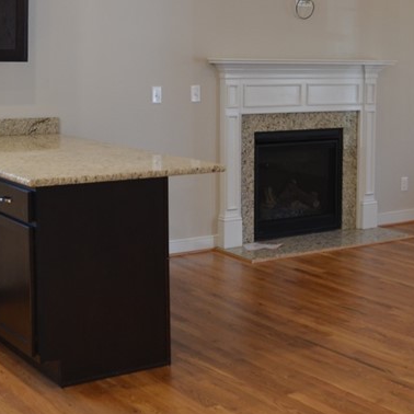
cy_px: 78
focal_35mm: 66
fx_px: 893
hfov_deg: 24.9
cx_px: 409
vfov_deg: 25.6
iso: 400
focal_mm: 18
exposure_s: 1/60
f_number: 4
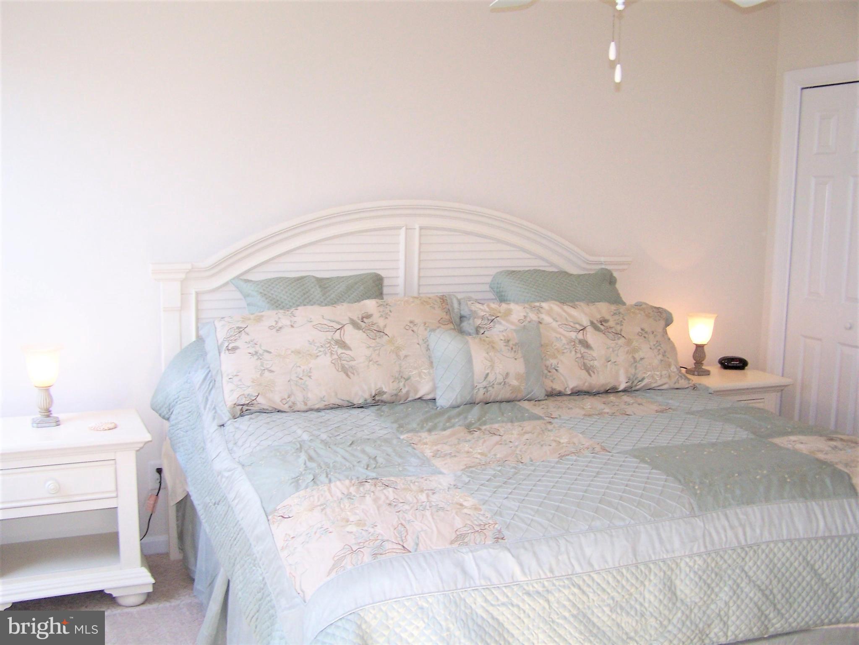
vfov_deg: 37.7
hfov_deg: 49.0
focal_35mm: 38
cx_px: 430
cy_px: 322
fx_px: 943
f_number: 2.8
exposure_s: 1/90
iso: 140
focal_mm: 6.3
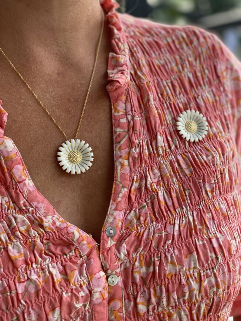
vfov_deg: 36.8
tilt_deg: -10.0
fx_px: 483
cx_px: 120
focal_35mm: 52
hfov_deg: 28.0
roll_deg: -1.4
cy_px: 160
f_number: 2
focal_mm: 6
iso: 20
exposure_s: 1/210
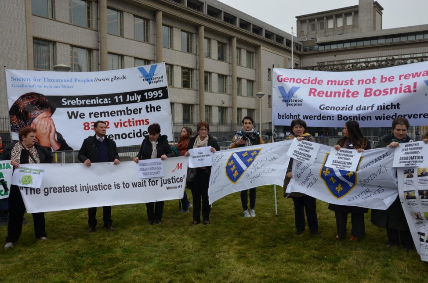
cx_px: 214
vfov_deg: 36.7
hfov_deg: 53.2
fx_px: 427
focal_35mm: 36
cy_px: 142
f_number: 8
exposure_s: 1/250
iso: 160
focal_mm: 24
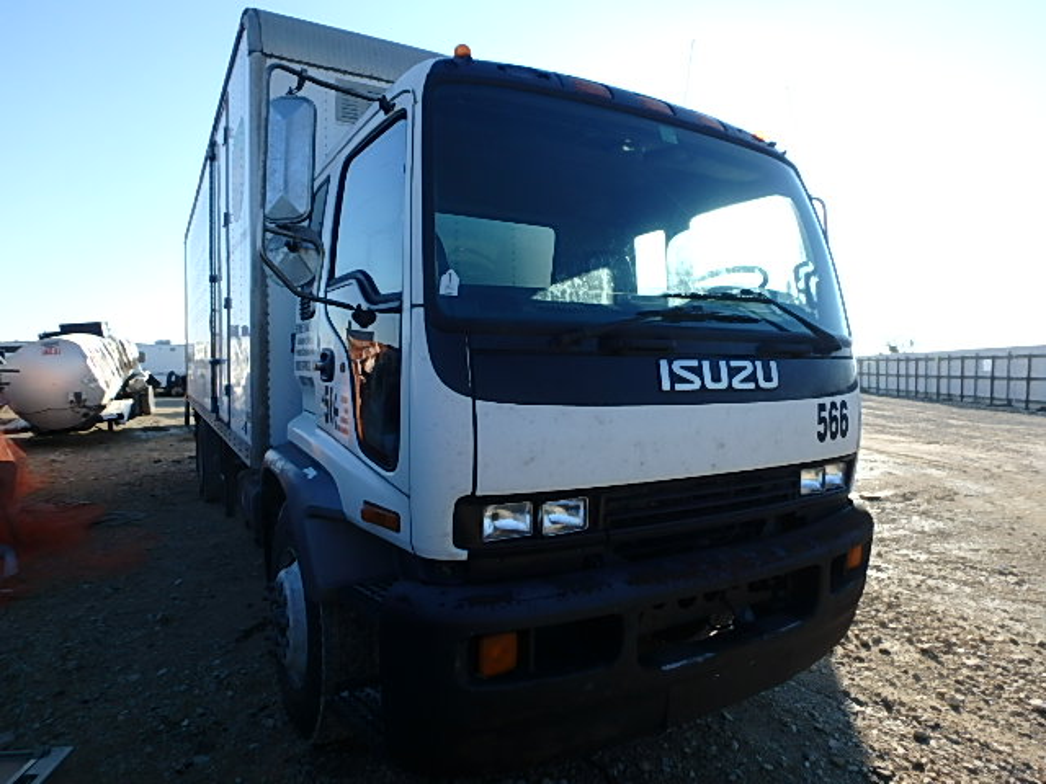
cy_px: 392
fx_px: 635
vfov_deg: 63.4
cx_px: 523
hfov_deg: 79.0
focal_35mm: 21
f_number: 3.5
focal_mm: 3.7
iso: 125
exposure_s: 1/500
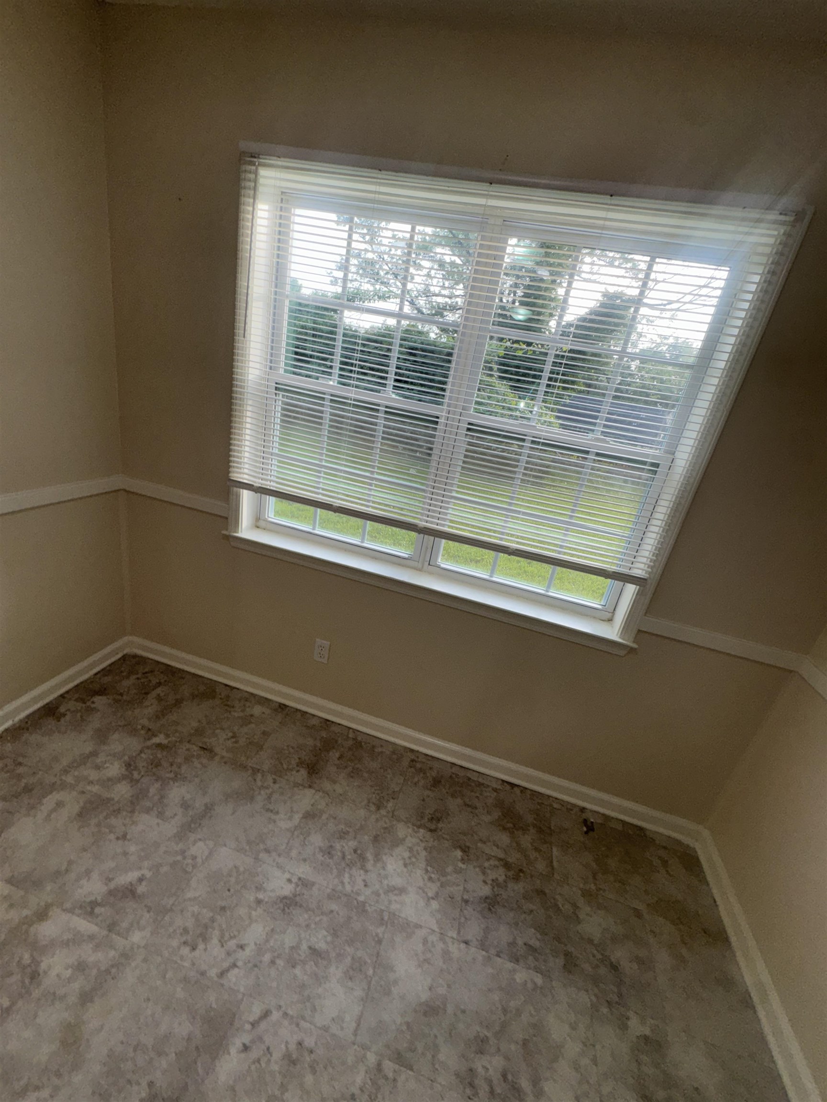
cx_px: 414
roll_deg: -9.8
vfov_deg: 102.1
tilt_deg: -17.3
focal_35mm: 14
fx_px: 446
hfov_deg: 85.7
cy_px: 551
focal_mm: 2.22
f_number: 2.2
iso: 32
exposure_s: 1/122
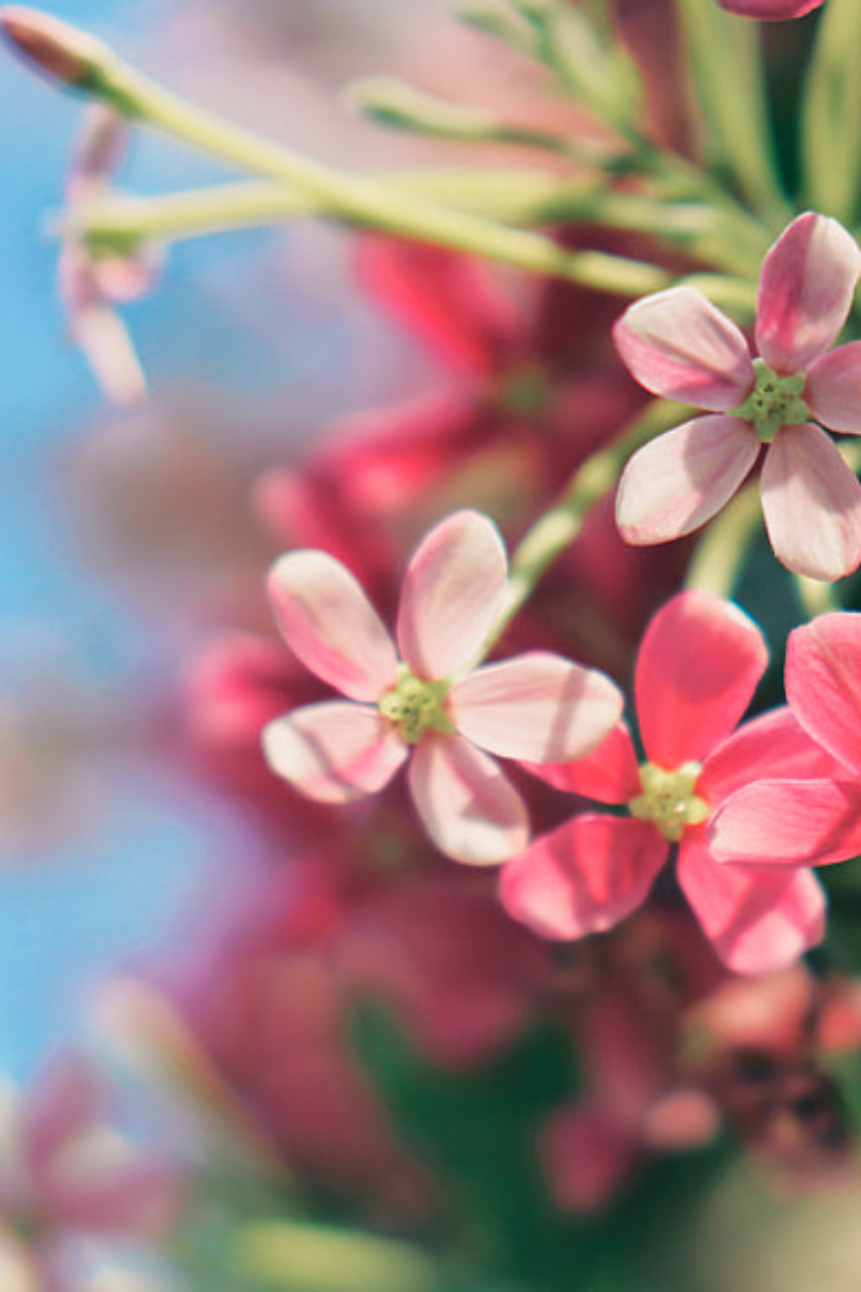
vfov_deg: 8.8
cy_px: 588
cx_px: 602
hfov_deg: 5.9
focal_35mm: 233
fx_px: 8363
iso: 100
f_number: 1.4
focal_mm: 85
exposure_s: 1/6400
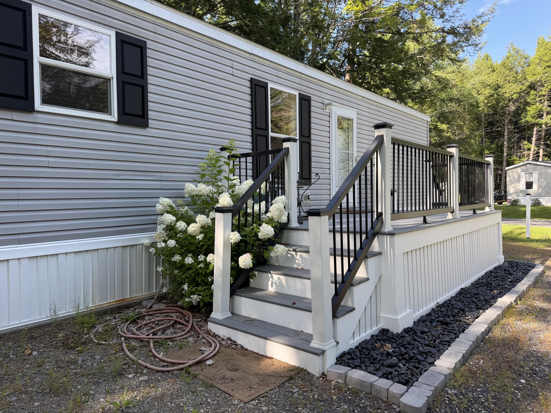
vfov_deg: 56.8
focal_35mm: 24
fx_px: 382
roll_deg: +0.6
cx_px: 276
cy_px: 206
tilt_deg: -0.2
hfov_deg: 71.6
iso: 80
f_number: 1.78
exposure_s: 1/677
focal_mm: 6.76
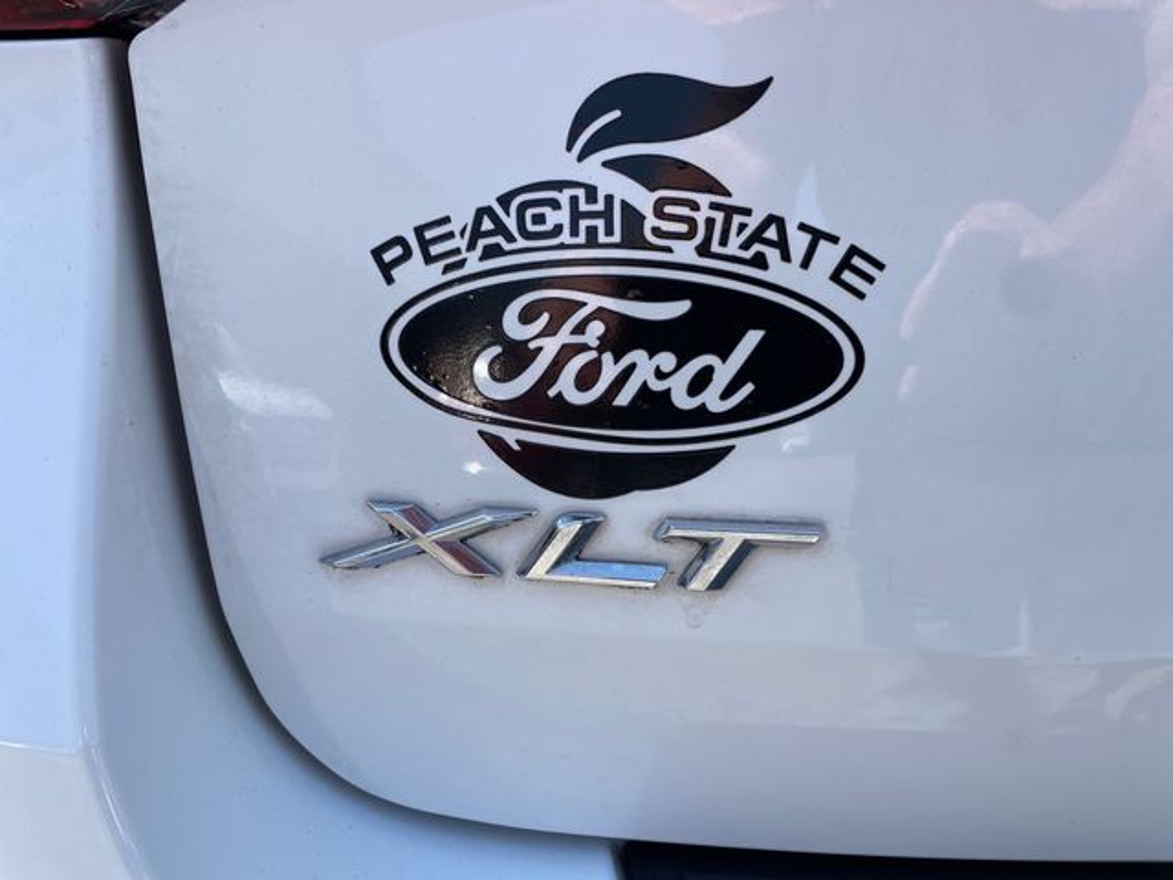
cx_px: 586
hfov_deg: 67.3
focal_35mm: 26
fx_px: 881
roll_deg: +2.7
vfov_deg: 53.1
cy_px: 440
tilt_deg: -20.7
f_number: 1.6
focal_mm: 4.2
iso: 32
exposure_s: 1/1335
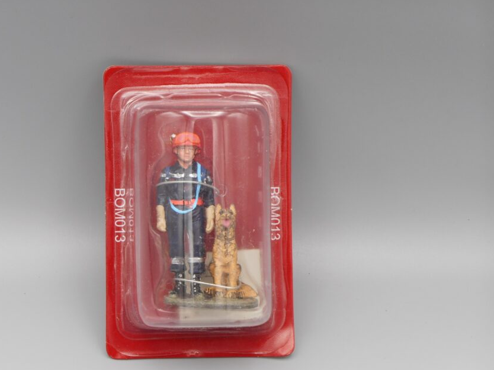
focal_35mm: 113
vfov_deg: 13.1
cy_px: 188
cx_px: 191
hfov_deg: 17.4
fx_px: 1612
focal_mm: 16.4
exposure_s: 1/40
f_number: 4.9
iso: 80
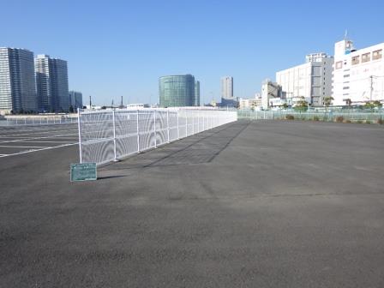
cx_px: 192
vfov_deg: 54.9
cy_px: 144
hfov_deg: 69.4
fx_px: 277
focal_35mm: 25
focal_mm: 4.5
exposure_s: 1/200
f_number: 7.9
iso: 125
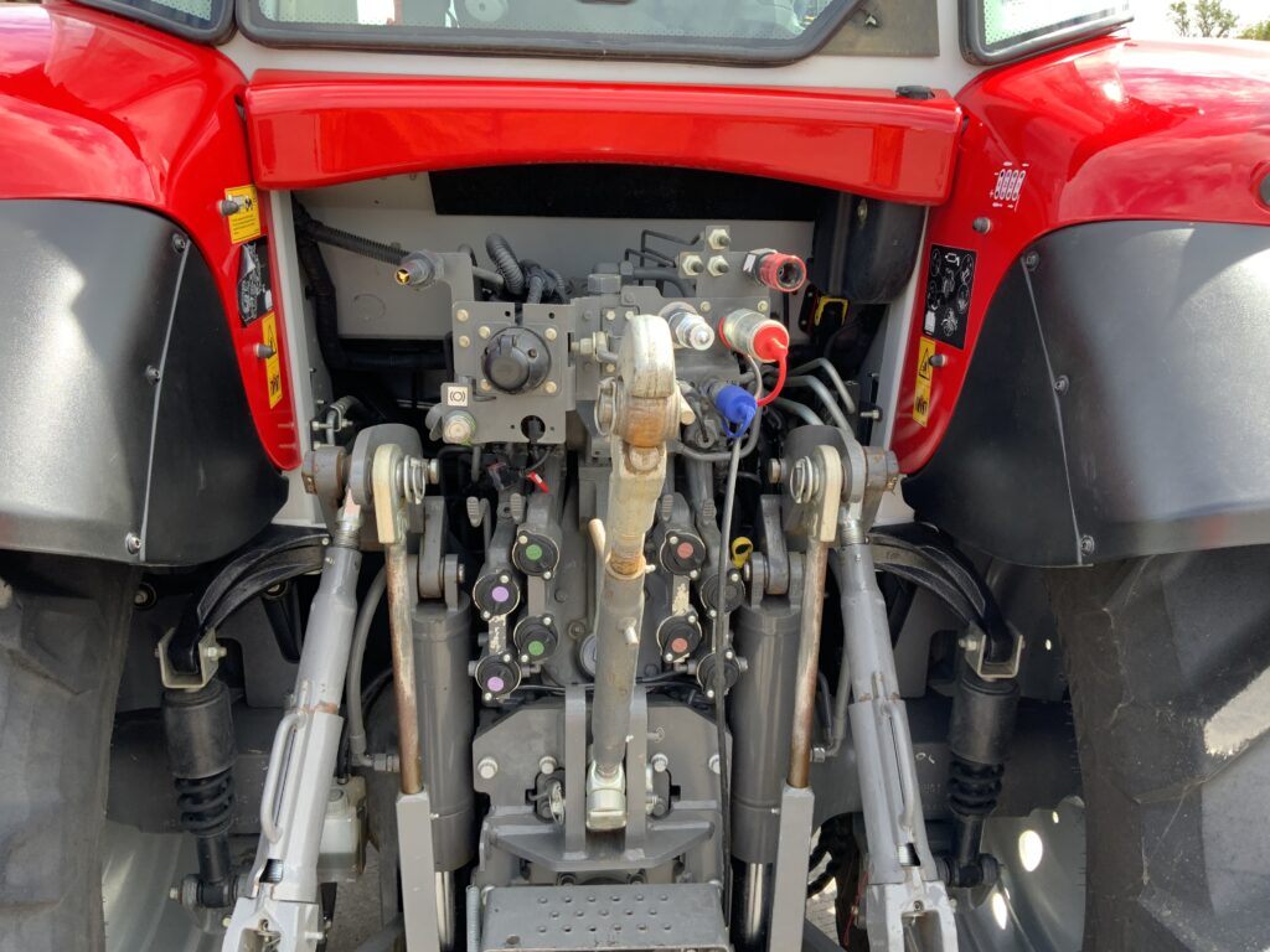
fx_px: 1064
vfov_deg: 48.2
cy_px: 476
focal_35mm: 29
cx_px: 635
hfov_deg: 61.7
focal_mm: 3
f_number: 1.8
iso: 16
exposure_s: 1/181
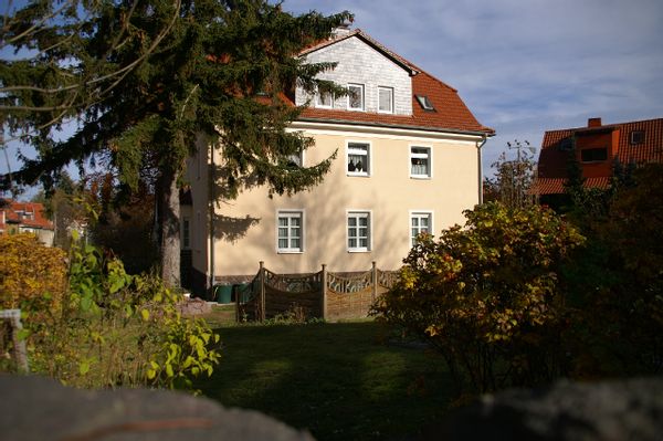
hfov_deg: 67.4
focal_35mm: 27
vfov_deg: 47.9
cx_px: 332
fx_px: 497
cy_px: 220
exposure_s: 1/1250
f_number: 4.5
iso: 100
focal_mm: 18
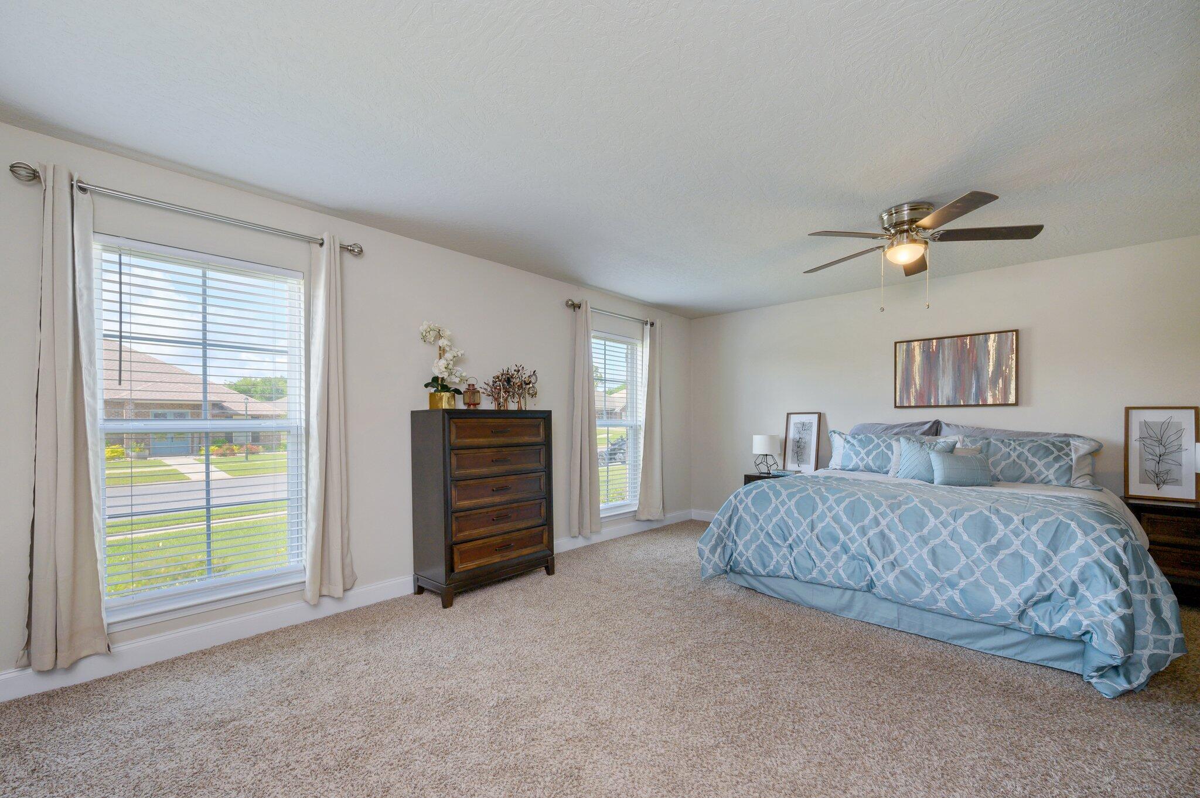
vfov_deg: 81.1
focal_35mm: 14
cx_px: 600
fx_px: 466
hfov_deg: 104.3
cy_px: 399
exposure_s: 1/20
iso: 320
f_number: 9
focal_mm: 14
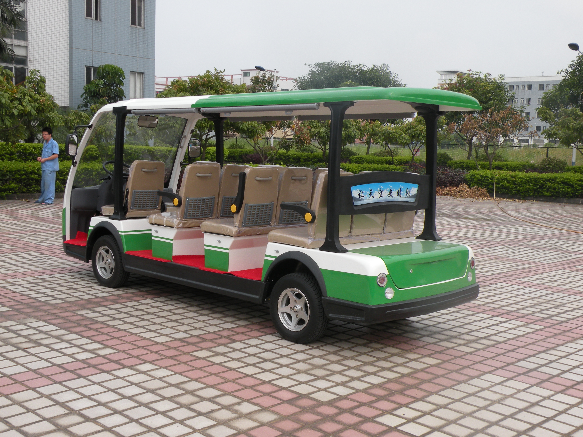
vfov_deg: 34.3
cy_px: 218
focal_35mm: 42
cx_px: 292
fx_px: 707
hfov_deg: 44.8
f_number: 5.6
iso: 64
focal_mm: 7.4
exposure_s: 1/175
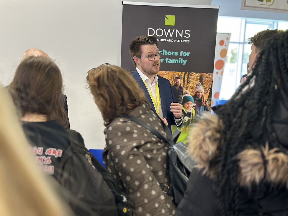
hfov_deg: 39.7
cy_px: 108
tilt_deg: -7.2
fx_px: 399
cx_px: 144
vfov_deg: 30.3
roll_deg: -2.9
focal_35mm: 48
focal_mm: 6.86
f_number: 1.78
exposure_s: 1/50
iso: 125
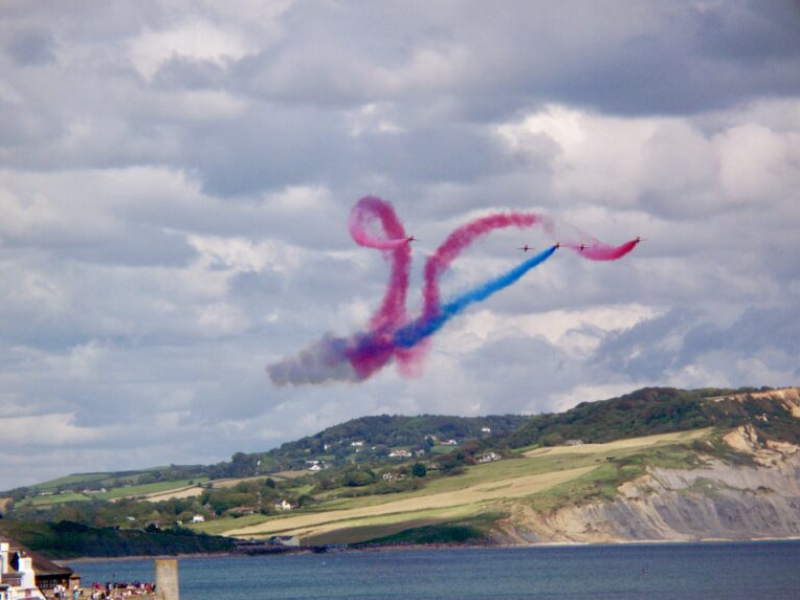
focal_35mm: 176
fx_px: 4067
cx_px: 401
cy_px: 301
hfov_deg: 11.2
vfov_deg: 8.4
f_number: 8.9
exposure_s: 1/500
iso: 125
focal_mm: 37.7
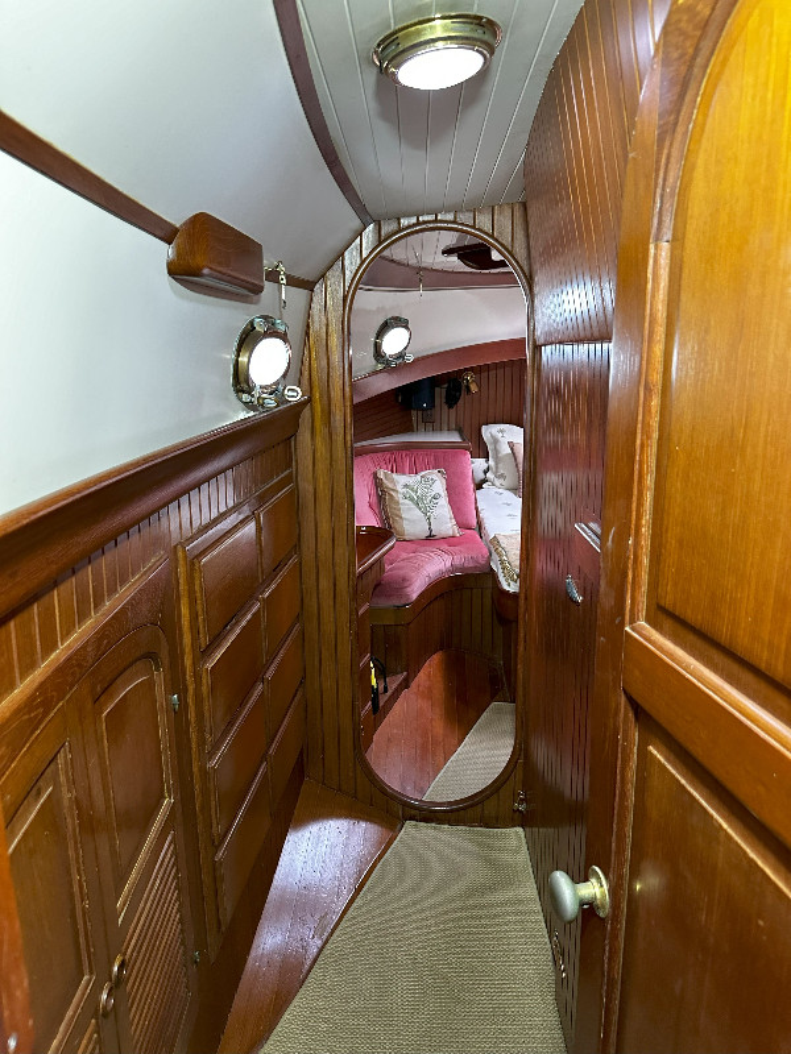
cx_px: 396
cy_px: 527
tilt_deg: -12.2
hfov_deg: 56.8
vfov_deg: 71.6
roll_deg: -0.3
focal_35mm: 24
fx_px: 731
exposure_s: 1/60
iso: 500
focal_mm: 6.86
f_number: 1.78
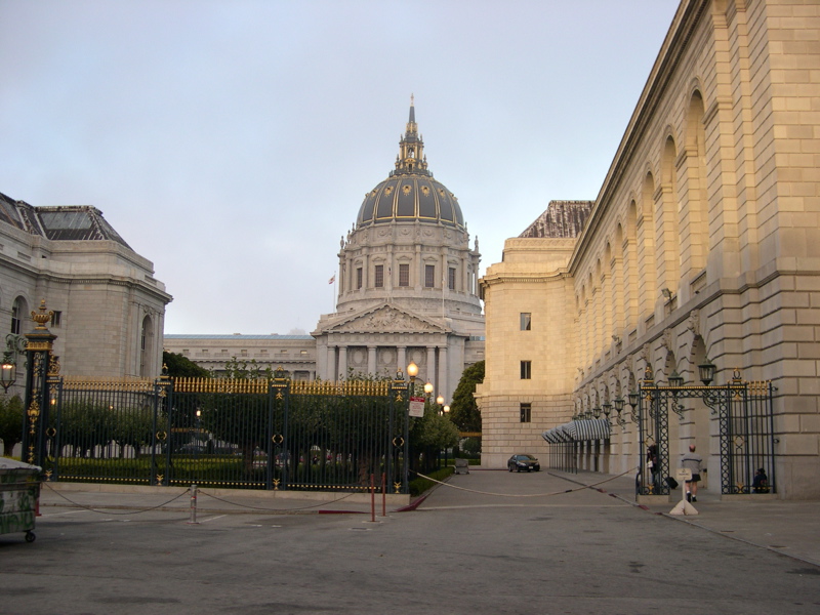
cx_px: 410
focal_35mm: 38
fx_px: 900
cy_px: 308
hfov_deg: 49.0
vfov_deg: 37.7
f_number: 2.8
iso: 100
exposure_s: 1/206
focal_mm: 8
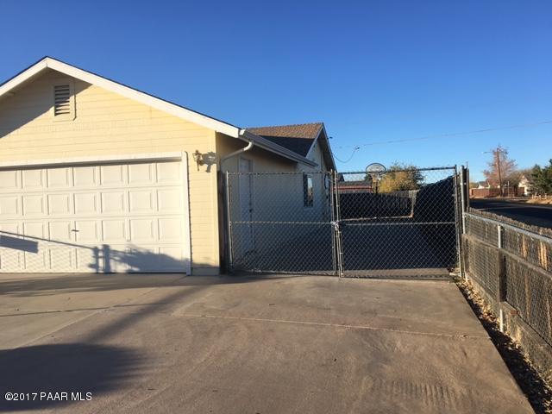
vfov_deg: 48.2
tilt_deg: +0.0
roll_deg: +1.9
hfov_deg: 61.7
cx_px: 276
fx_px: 462
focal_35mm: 29
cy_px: 207
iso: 25
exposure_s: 1/769
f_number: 2.2
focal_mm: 4.15
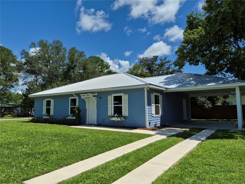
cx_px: 122
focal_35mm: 23
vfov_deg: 58.9
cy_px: 92
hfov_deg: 73.9
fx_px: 163
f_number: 1.8
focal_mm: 5.4
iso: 64
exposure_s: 1/7696
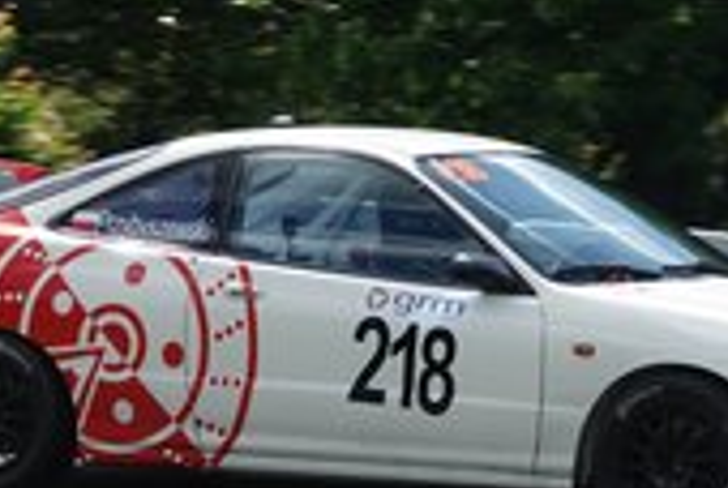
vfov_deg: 4.0
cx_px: 535
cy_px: 424
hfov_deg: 5.9
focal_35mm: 346
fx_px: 7009
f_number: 4
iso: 125
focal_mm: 47.94
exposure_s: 1/800
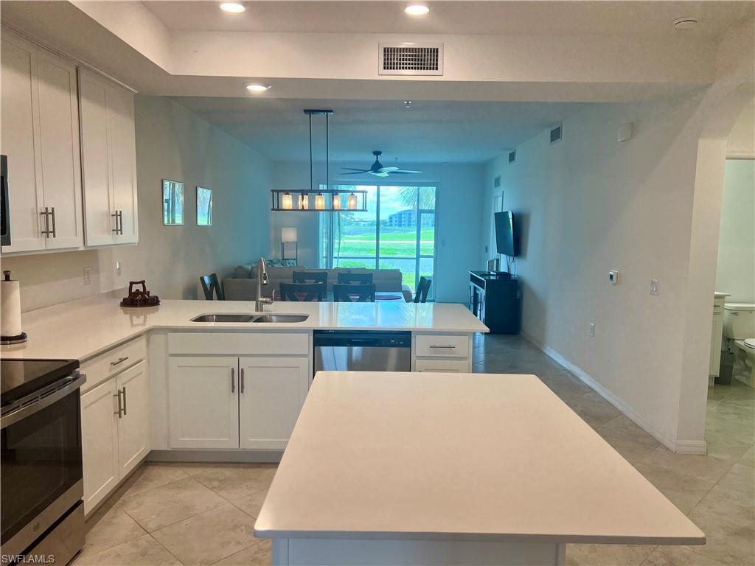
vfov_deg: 53.1
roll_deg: -1.2
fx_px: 567
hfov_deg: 67.3
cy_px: 283
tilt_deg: -6.9
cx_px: 378
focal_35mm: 26
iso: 64
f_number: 1.5
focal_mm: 5.7
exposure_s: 1/153
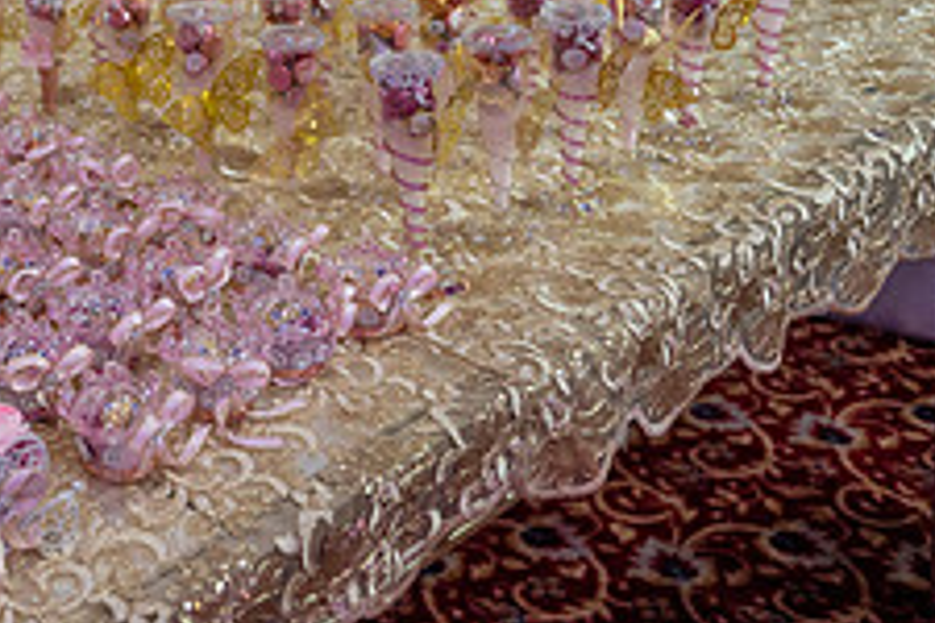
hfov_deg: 29.6
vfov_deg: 20.7
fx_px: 1610
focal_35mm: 62
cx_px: -58
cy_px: -89
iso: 640
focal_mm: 24
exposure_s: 1/200
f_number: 2.8
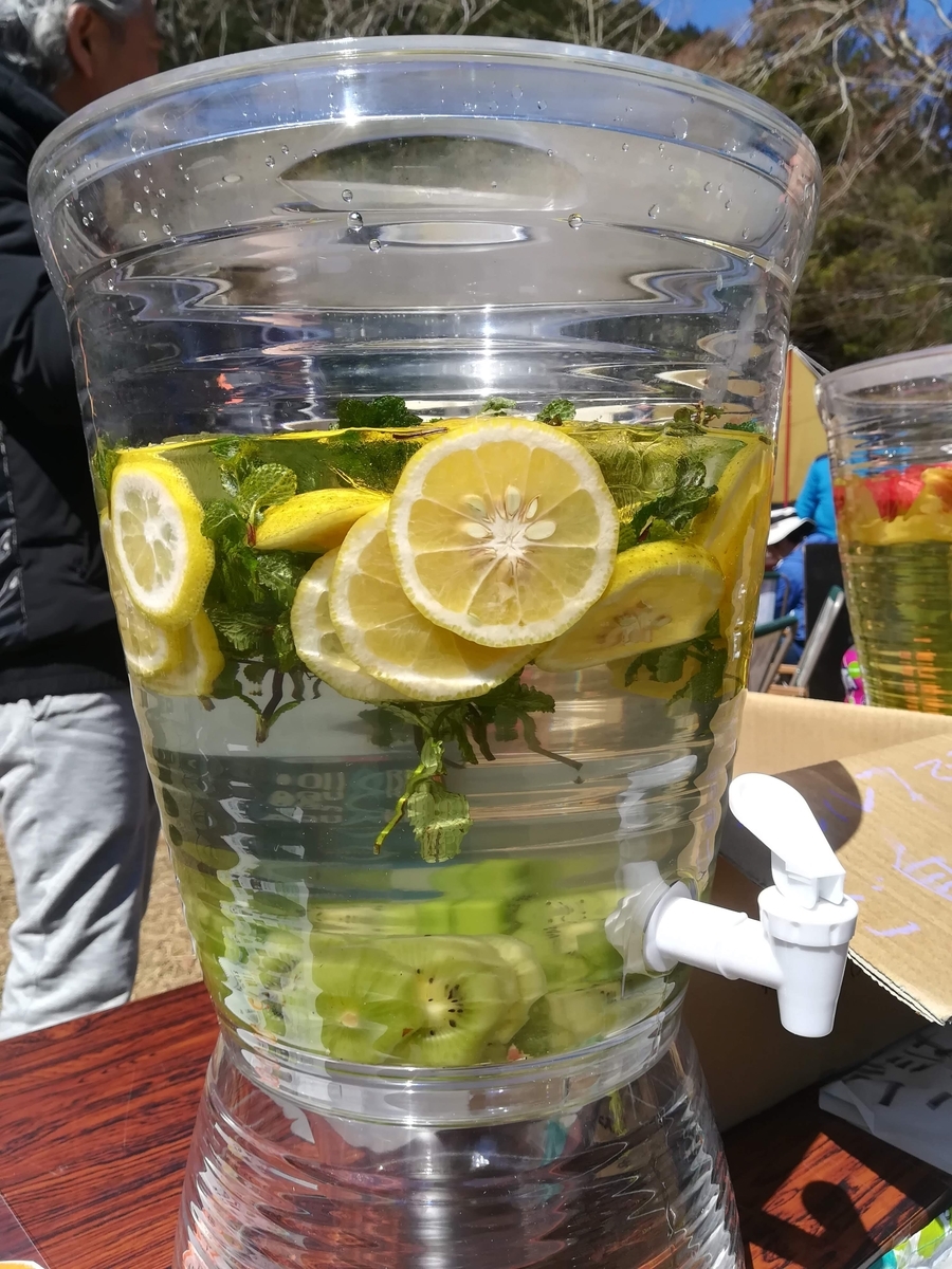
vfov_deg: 67.3
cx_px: 476
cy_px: 634
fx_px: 953
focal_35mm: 26
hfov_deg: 53.1
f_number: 2.2
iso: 50
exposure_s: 1/810
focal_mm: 3.83
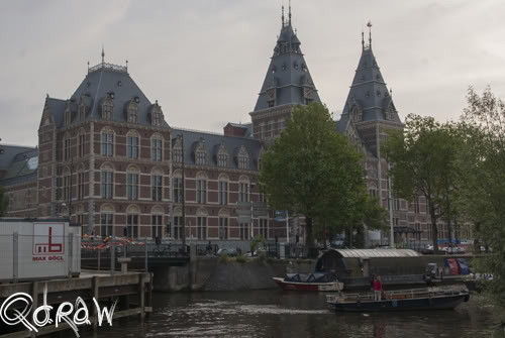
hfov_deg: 46.3
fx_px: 590
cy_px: 169
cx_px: 252
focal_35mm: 42
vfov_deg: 32.0
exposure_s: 1/80
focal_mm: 28
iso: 100
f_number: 10
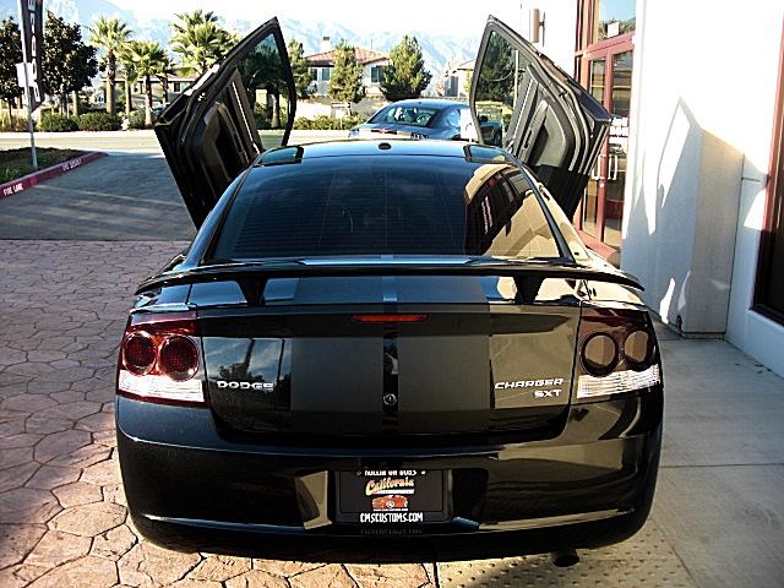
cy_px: 294
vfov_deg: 39.7
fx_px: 815
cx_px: 392
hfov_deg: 51.4
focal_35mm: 36
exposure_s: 1/125
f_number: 2.8
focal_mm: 6.3
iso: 50
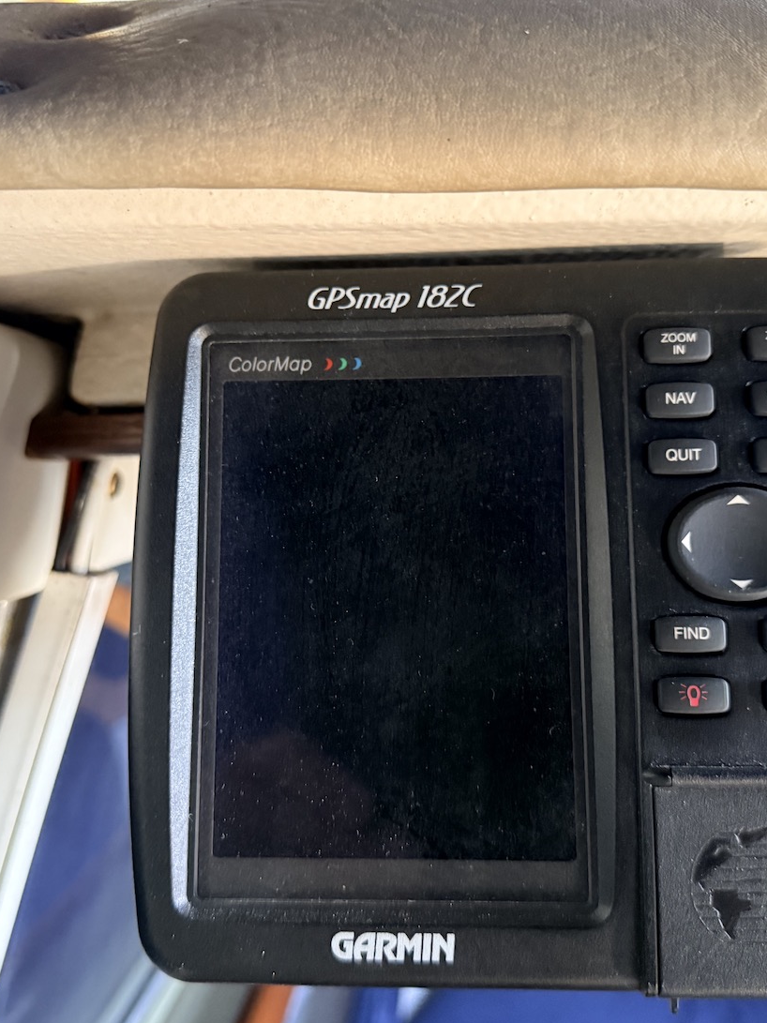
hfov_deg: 42.9
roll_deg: -2.9
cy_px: 520
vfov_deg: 55.4
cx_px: 376
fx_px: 975
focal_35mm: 33
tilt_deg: -4.0
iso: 800
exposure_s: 1/43
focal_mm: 6.76
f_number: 1.78
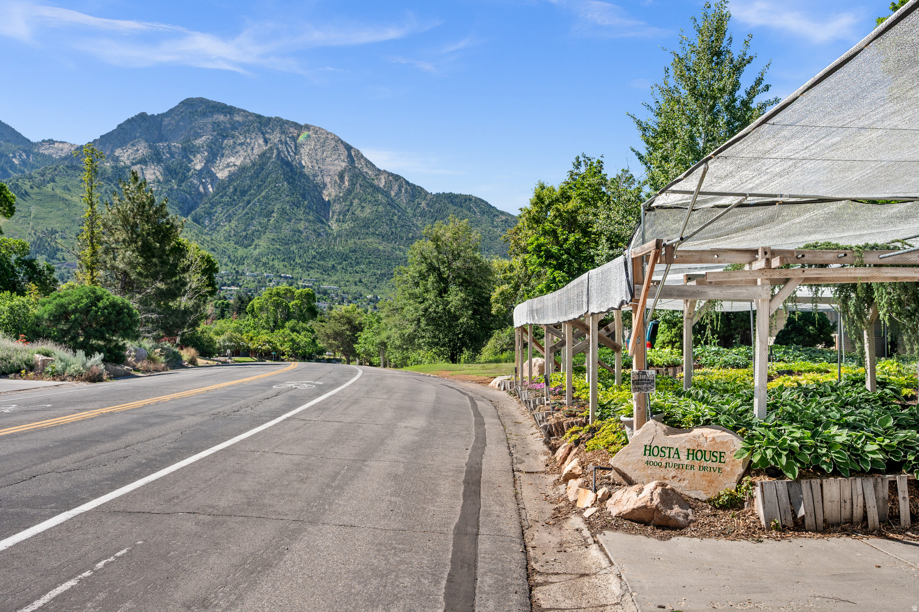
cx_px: 460
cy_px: 306
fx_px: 638
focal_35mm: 25
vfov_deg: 51.2
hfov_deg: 71.5
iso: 400
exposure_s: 1/1000
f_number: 7.1
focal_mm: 25
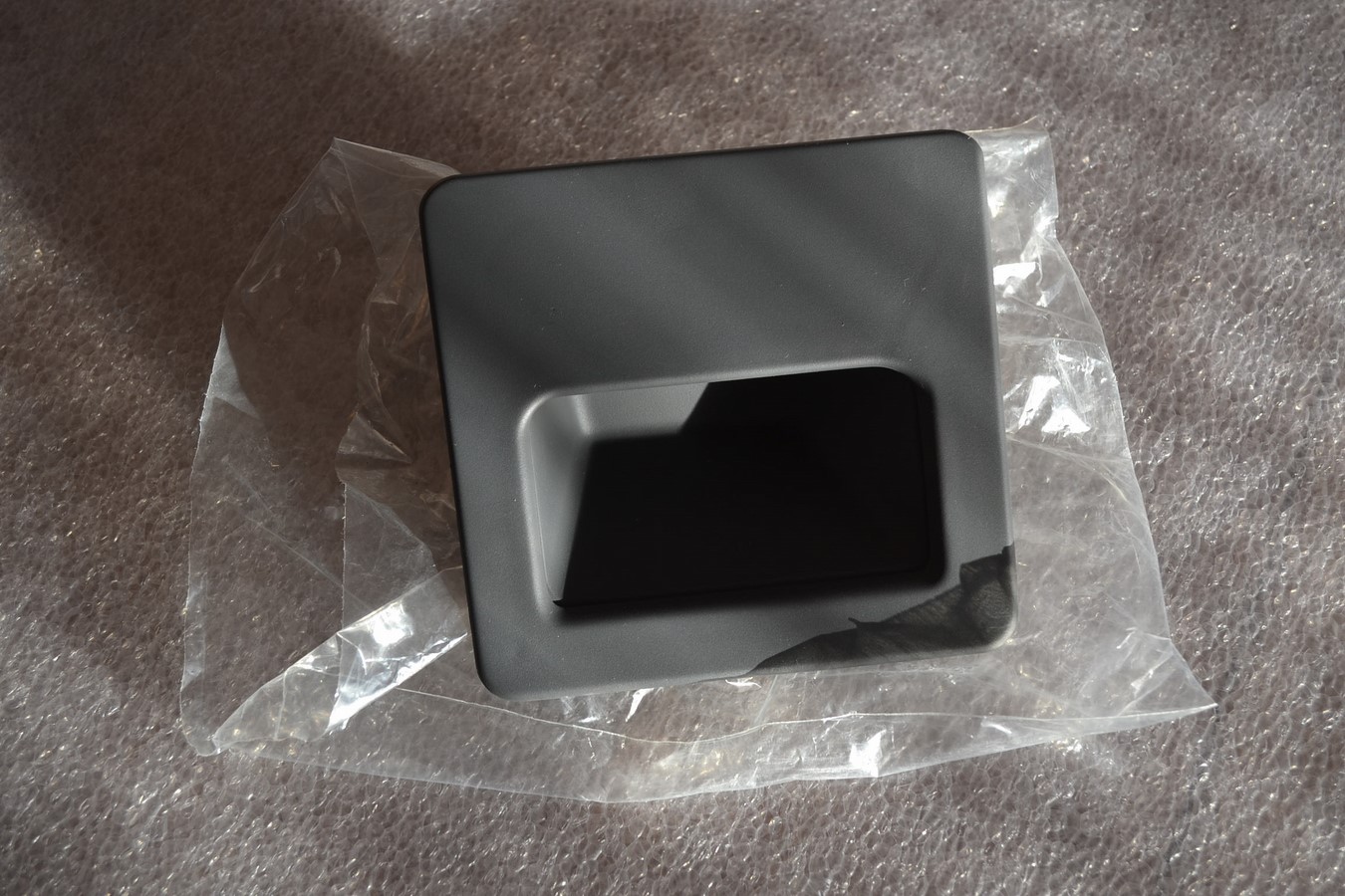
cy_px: 448
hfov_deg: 41.1
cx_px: 672
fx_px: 1793
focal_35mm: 48
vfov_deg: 28.1
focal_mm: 32
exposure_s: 1/125
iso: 220
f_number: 5.6
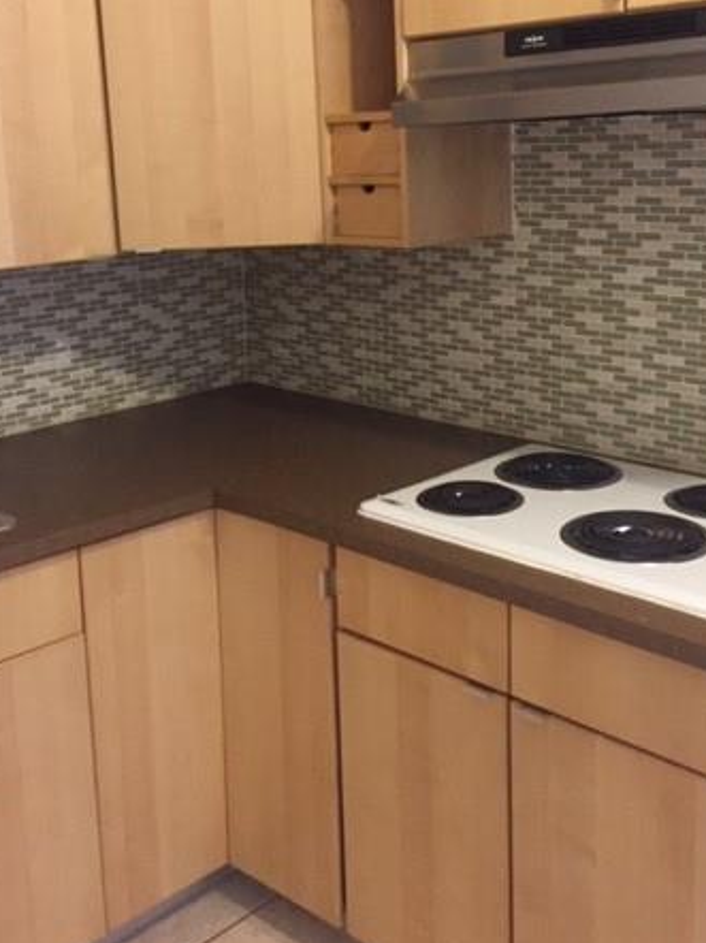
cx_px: 326
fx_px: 1143
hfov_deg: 34.3
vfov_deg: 44.6
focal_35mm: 42
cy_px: 373
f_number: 2.2
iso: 250
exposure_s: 1/17
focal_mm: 4.15
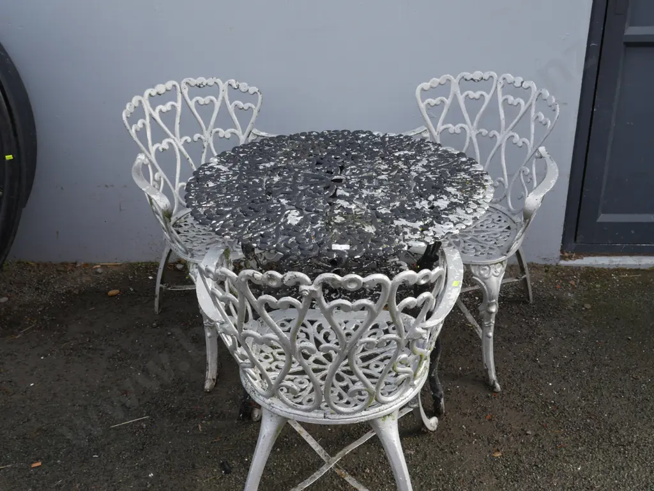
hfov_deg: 46.8
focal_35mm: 40
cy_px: 246
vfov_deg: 36.0
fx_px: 756
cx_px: 327
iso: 200
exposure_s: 1/200
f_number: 6.3
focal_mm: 20
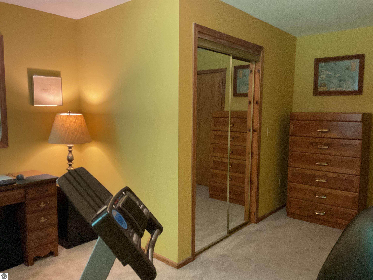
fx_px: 312
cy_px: 140
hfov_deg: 61.7
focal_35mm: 29
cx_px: 186
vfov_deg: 48.2
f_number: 1.8
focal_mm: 3
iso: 250
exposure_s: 1/40
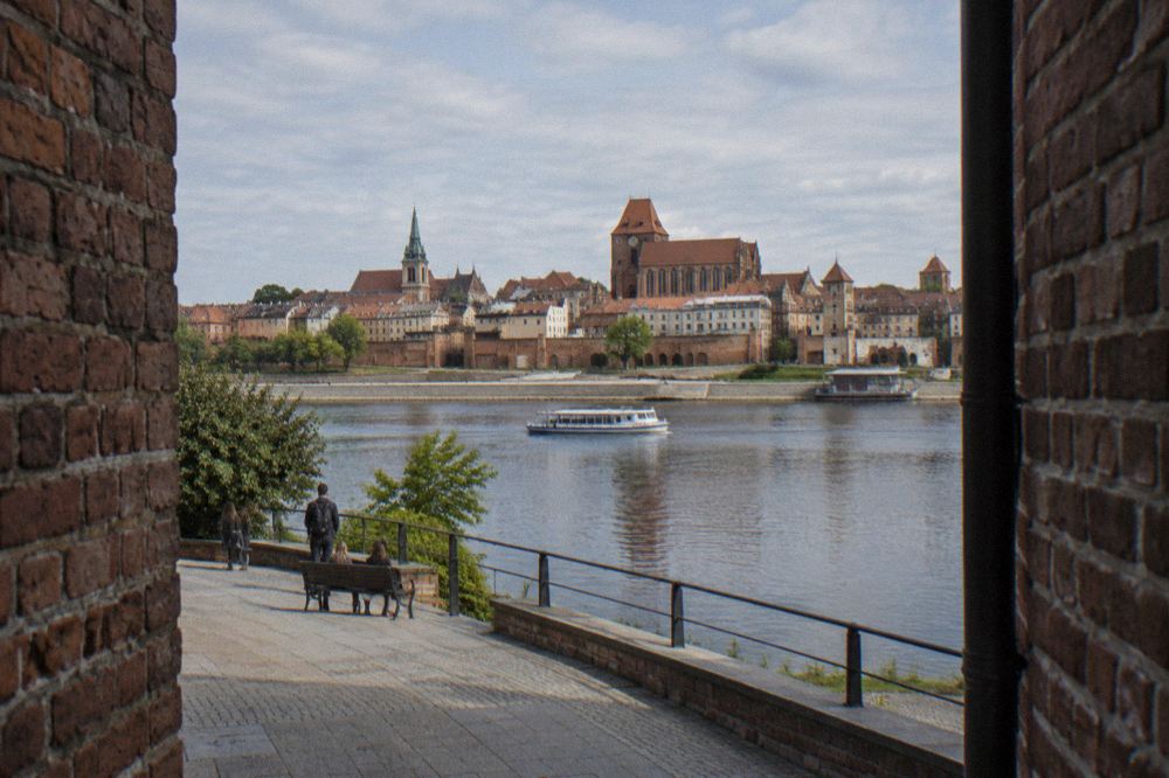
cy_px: 389
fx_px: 779
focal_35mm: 24
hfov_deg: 73.8
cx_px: 584
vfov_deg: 53.1
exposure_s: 1/200
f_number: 8
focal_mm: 24
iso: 200
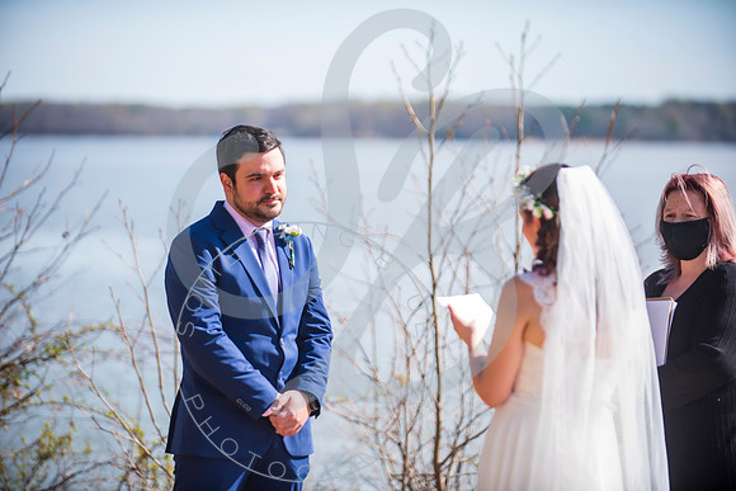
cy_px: 246
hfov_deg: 14.7
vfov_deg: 9.8
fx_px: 2863
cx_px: 368
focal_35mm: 140
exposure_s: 1/800
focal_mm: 140
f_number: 2.8
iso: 100
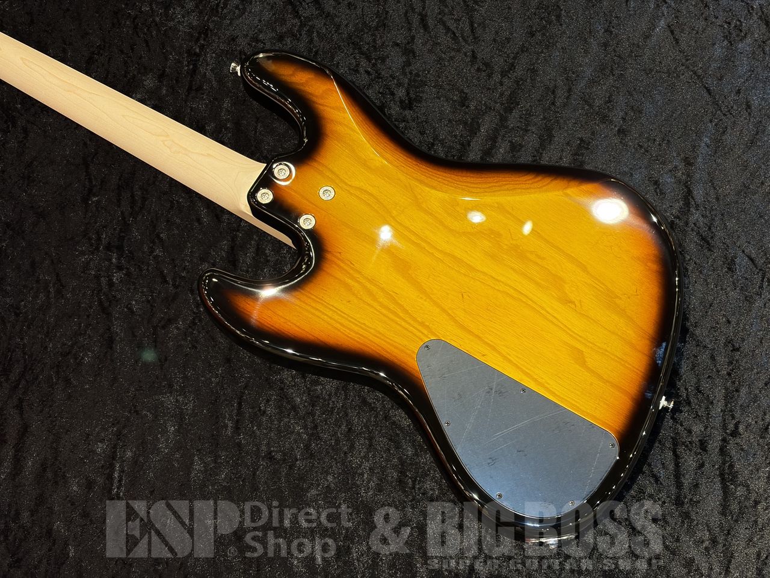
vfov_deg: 28.0
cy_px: 289
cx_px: 385
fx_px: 1157
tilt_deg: -68.7
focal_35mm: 52
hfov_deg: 36.8
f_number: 1.6
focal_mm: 5.96
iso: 100
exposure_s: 1/60
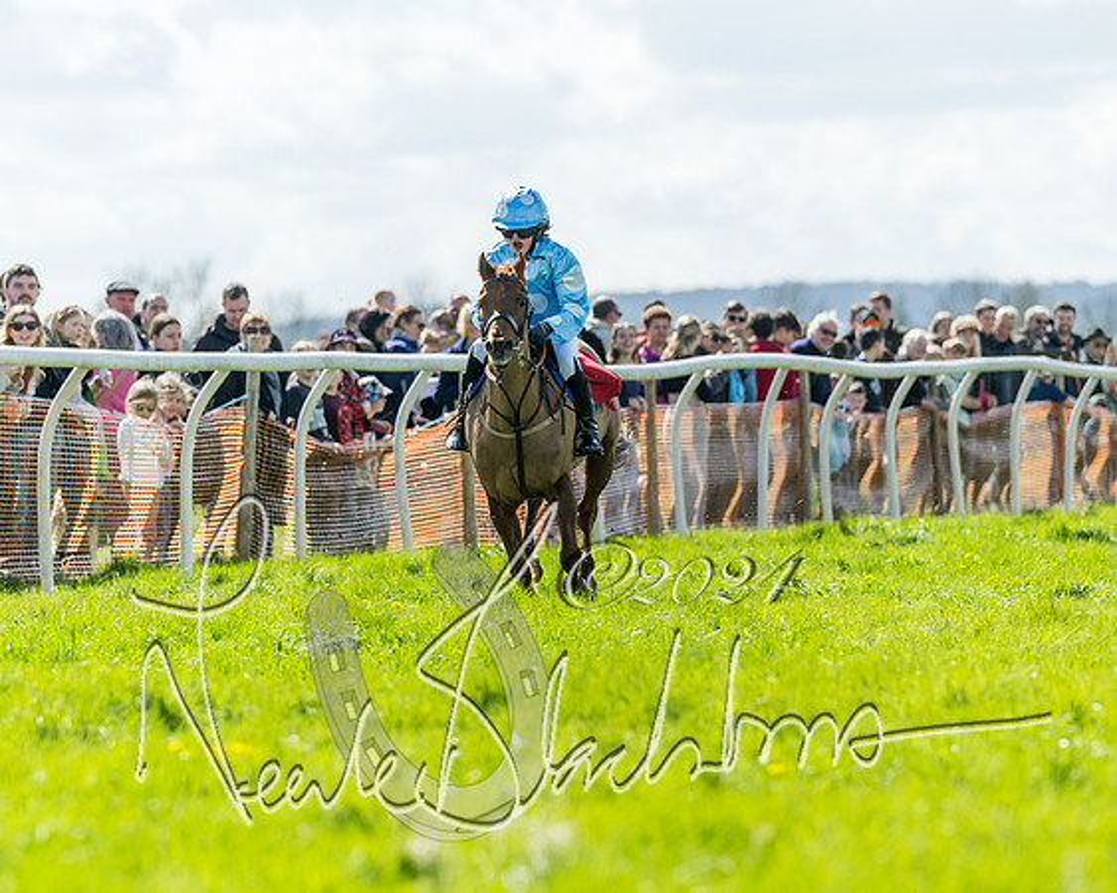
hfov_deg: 6.3
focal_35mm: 306
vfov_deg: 5.1
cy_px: 486
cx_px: 581
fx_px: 10099
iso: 400
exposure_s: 1/4000
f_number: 4
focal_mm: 200
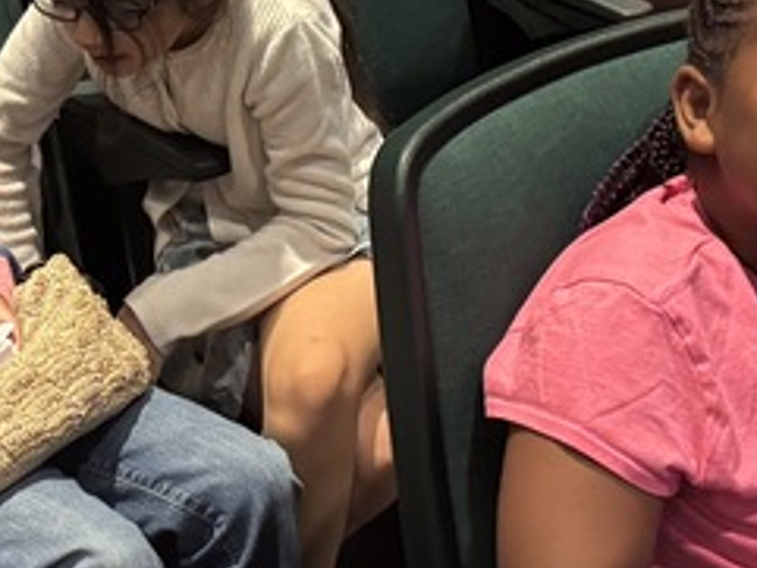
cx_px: 361
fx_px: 2232
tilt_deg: -17.3
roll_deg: +1.0
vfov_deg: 14.1
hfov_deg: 19.3
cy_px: -82
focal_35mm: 102
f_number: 1.78
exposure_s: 1/60
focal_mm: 6.76
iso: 640
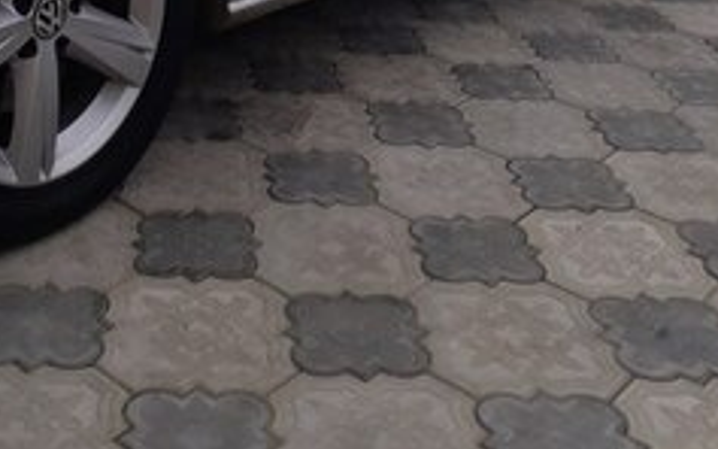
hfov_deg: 33.5
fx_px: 1174
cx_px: 200
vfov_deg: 19.0
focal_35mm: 60
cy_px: -228
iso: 40
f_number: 1.9
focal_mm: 3.6
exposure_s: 1/966
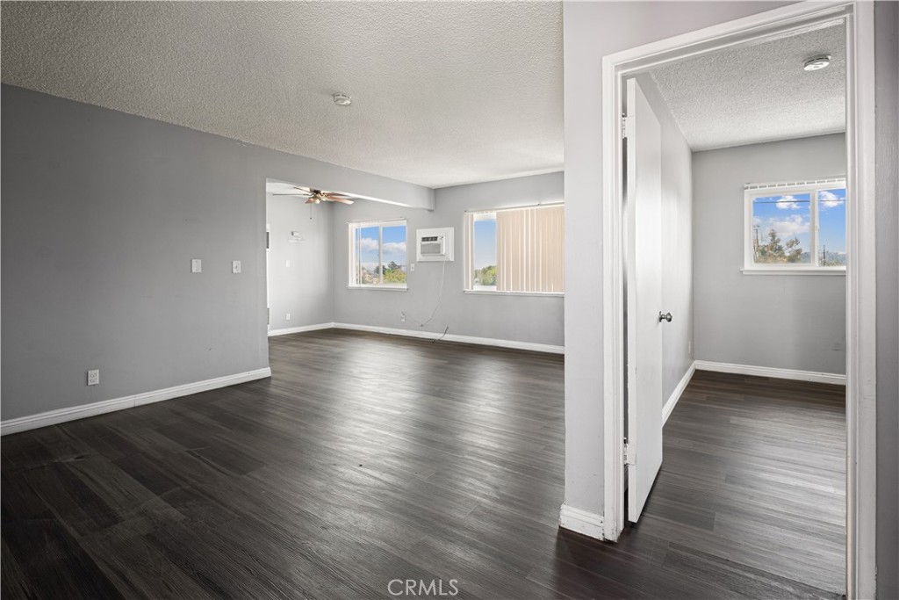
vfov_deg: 73.8
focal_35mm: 16
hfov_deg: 96.7
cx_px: 450
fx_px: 400
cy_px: 300
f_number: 8
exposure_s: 1/10
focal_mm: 16
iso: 640
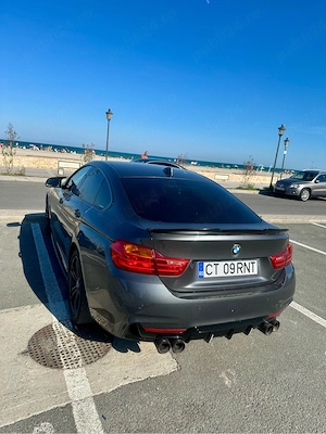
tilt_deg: -10.5
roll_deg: -5.8
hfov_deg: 56.8
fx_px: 301
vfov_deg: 71.6
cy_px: 217
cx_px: 163
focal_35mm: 24
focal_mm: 6.86
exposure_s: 1/5000
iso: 80
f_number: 1.78
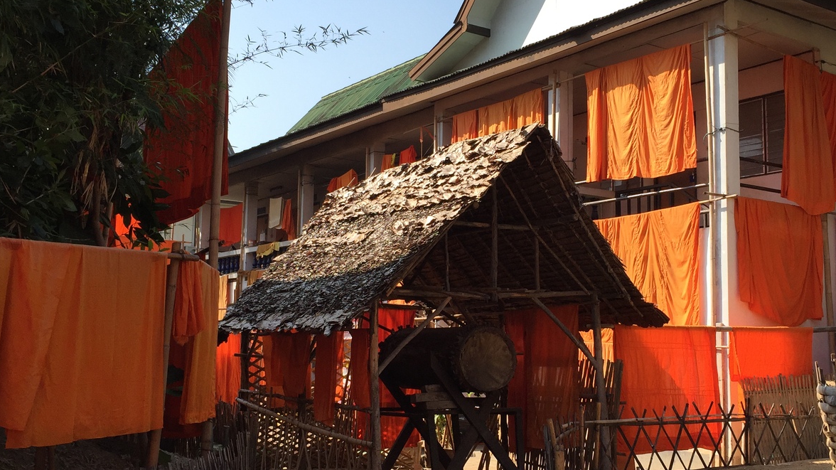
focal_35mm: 43
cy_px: 242
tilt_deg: +6.5
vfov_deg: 27.7
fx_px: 953
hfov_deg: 47.3
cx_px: 469
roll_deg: -1.4
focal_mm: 4.15
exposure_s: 1/1130
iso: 32
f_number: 2.2
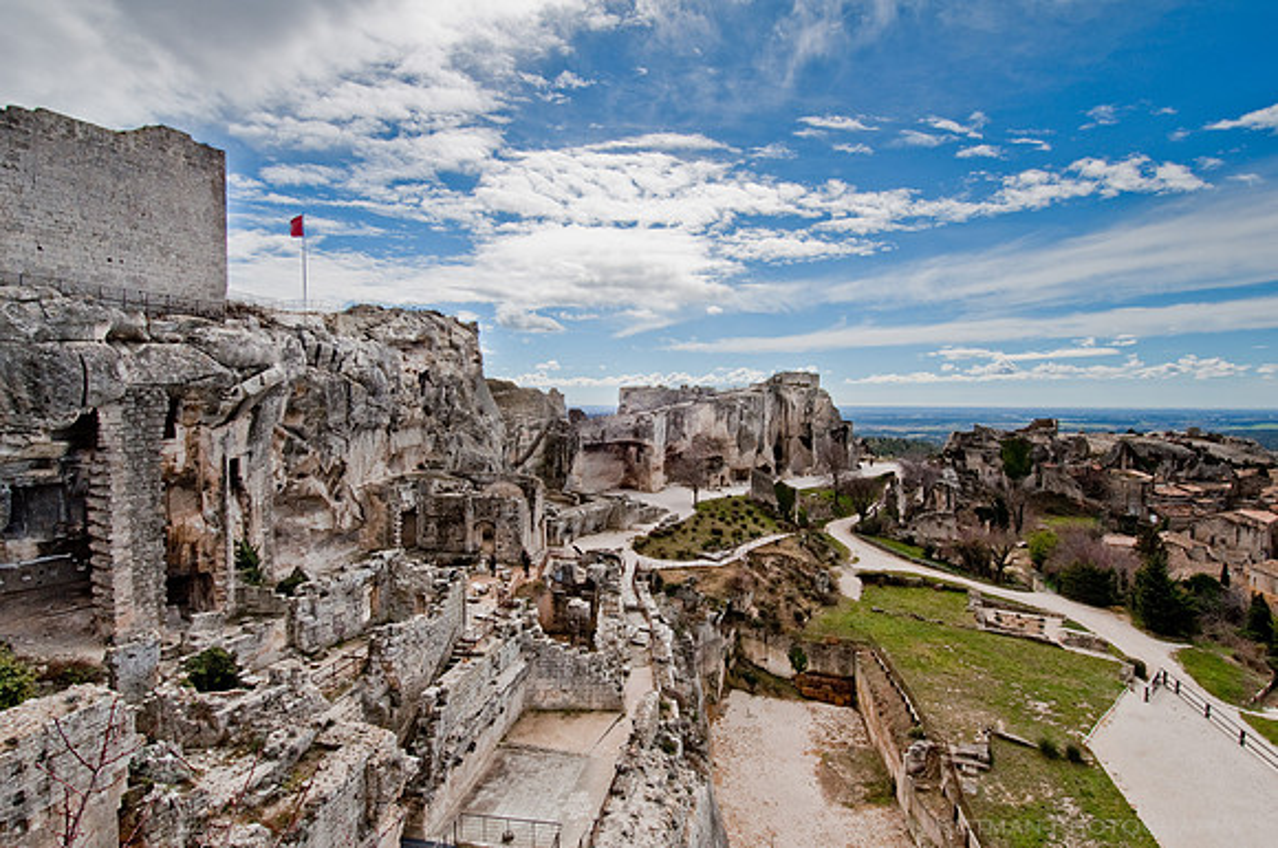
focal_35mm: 18
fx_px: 638
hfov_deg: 90.1
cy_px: 424
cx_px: 639
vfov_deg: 67.2
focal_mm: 12
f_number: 11
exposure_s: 1/500
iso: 200
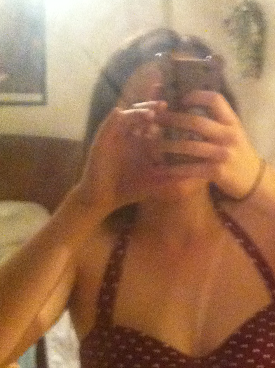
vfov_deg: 20.9
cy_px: 197
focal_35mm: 94
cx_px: 304
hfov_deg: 15.3
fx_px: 998
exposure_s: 1/15
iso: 800
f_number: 2.8
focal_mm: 3.85
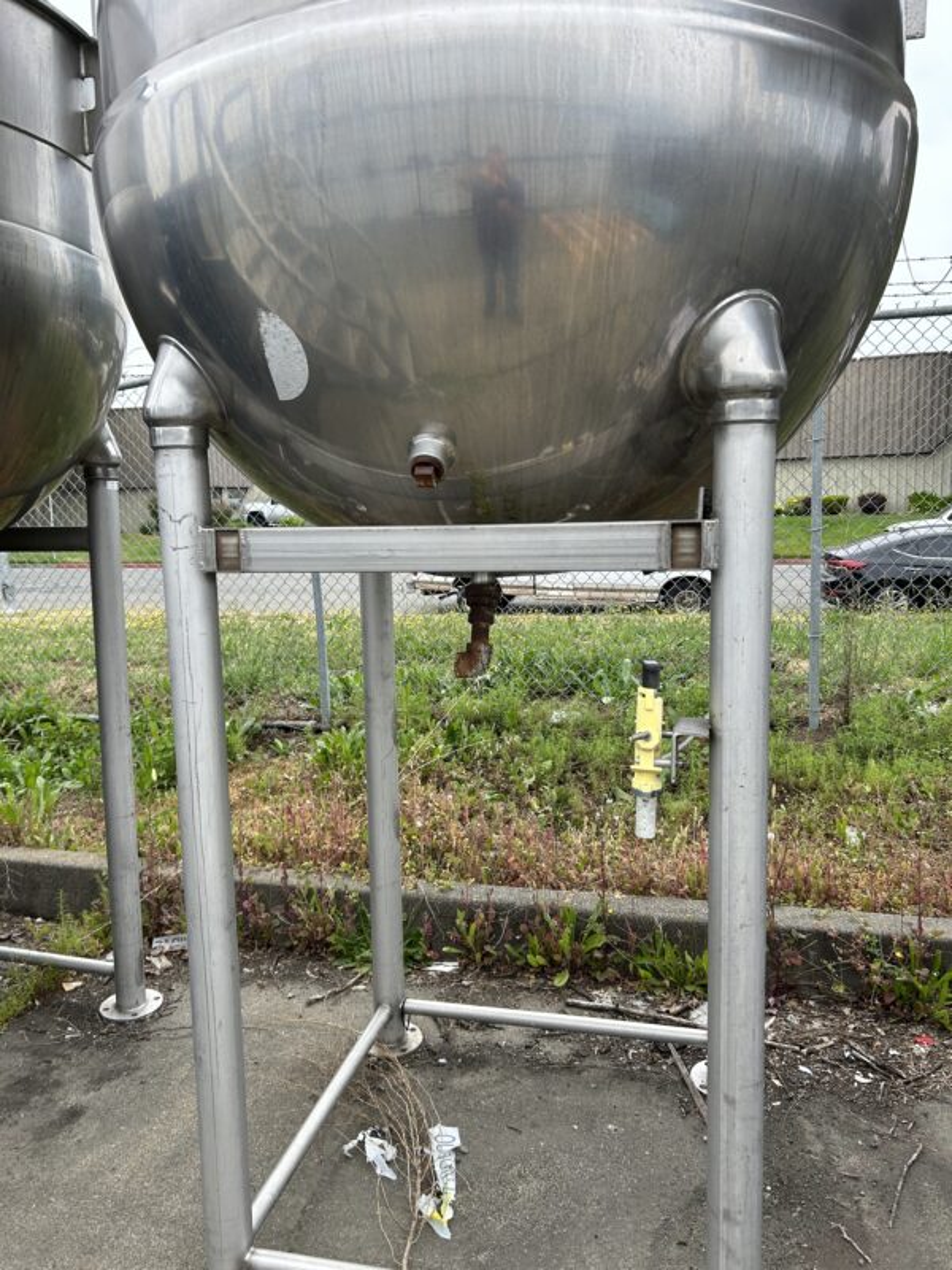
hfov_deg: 53.1
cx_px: 476
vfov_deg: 67.3
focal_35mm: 26
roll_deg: +0.4
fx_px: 953
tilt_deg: -5.7
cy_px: 635
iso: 50
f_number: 1.5
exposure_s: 1/516
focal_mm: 5.7
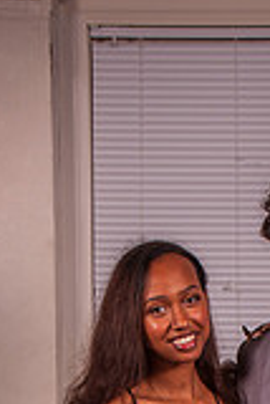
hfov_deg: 8.6
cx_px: 223
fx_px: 1796
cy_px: 548
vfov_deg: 12.4
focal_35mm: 160
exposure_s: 1/125
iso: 200
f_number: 14
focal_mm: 38
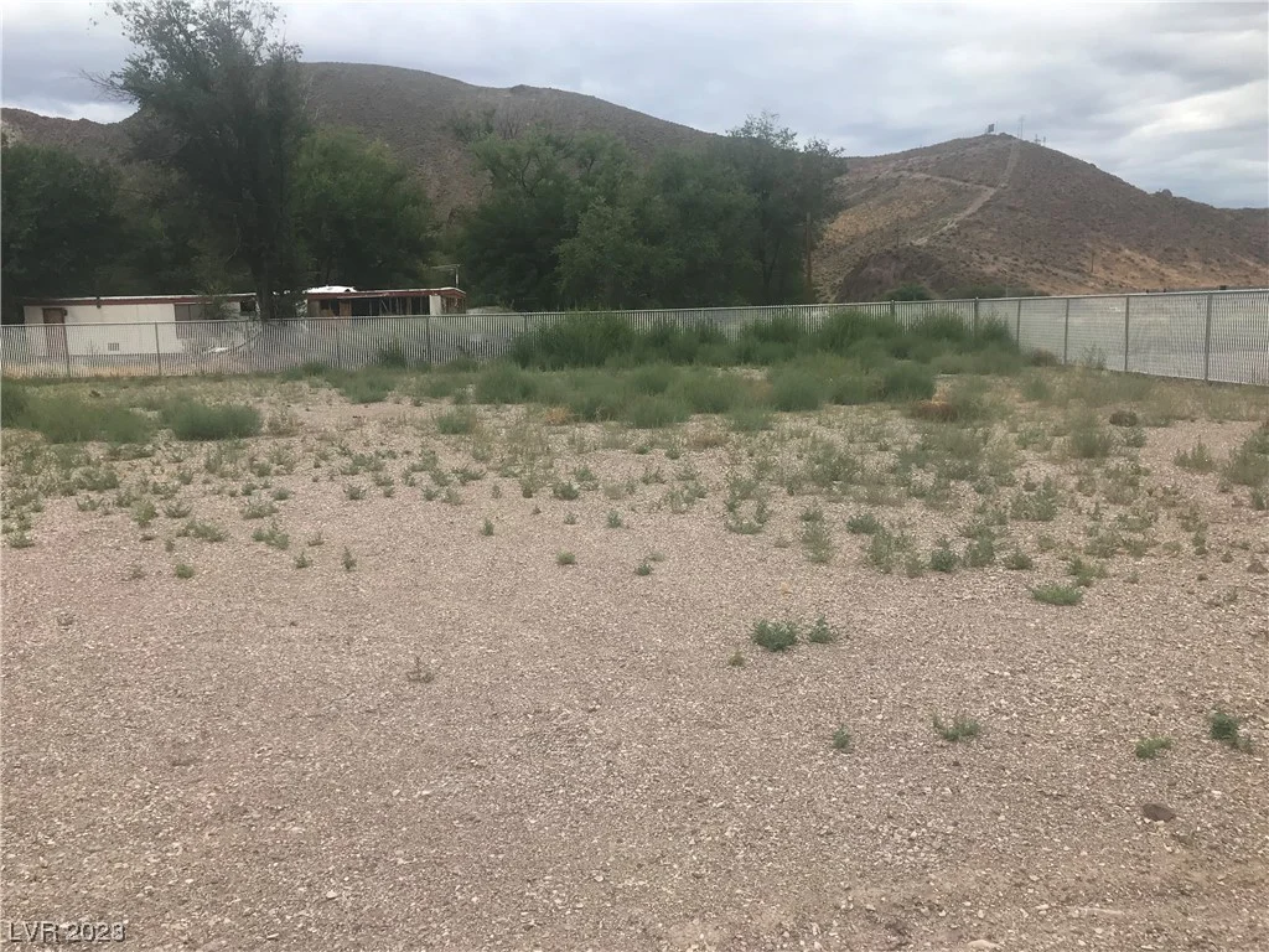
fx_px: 1026
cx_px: 634
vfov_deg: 49.7
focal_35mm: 28
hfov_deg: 63.4
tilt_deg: -8.7
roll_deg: +2.0
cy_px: 476
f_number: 1.8
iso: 20
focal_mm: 3.99
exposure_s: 1/1368
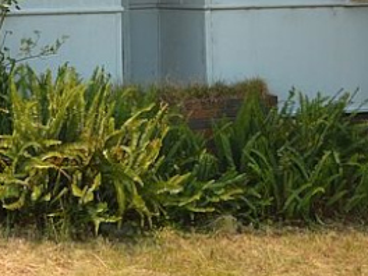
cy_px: -47
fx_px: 595
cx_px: 74
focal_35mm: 56
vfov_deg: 24.0
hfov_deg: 33.4
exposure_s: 1/60
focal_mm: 10
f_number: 4
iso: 220
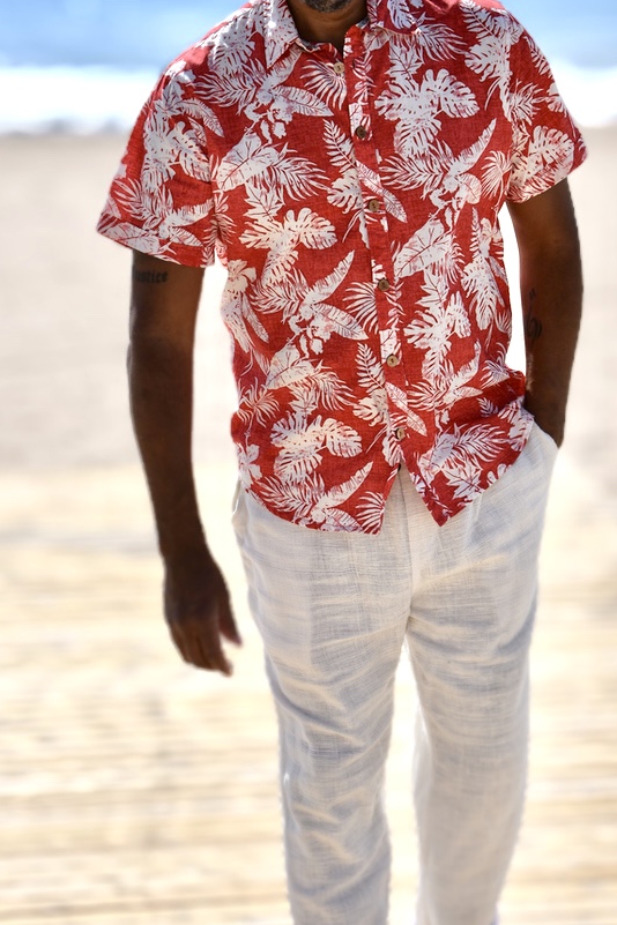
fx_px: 2956
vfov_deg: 17.8
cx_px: 448
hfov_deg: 11.9
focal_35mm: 115
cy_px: 514
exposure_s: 1/500
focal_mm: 48
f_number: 8
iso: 110
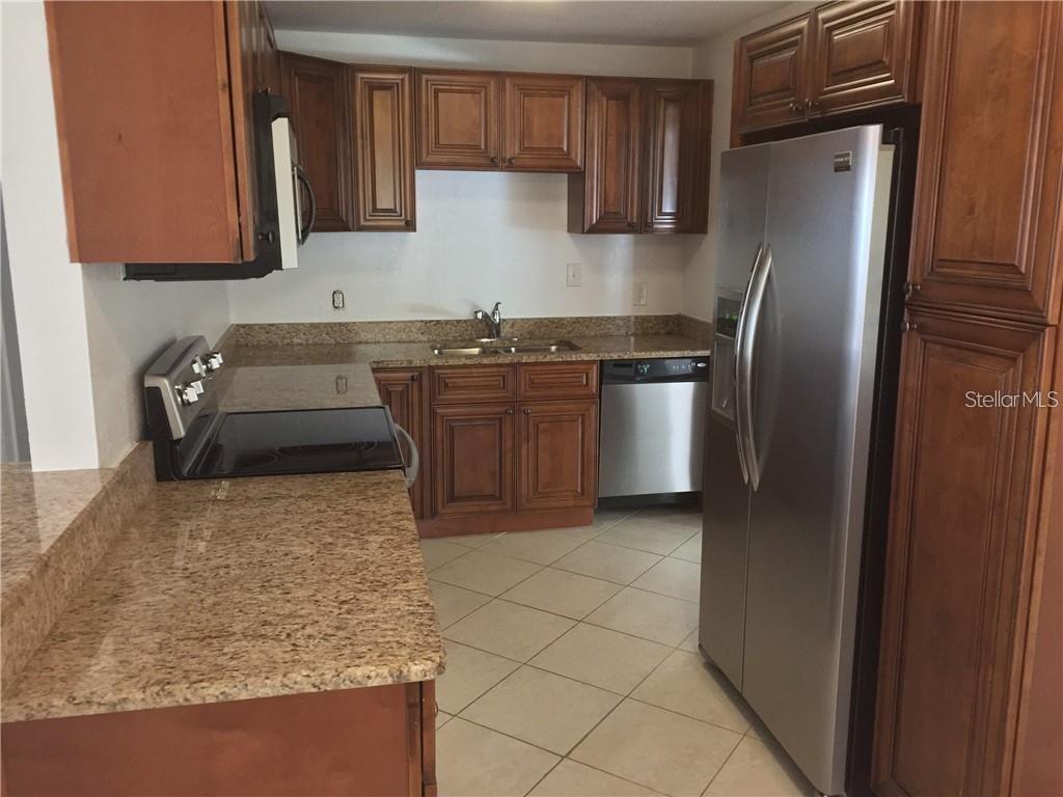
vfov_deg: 48.2
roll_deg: -0.8
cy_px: 398
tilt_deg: -12.0
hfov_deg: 61.7
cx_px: 532
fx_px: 891
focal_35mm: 29
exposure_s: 1/17
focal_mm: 4.15
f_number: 2.2
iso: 250
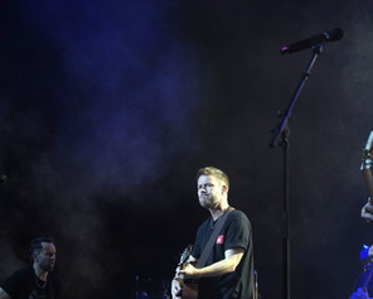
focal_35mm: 103
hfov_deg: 18.6
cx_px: 230
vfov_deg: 14.9
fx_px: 1137
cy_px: 179
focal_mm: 72
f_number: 4.5
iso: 2000
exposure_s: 1/250
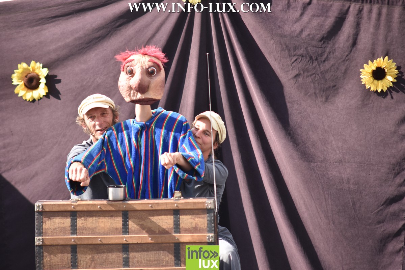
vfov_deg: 6.1
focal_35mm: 225
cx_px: 202
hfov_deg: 9.1
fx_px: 2531
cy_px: 135
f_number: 3.2
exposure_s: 1/1000
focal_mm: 150
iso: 250
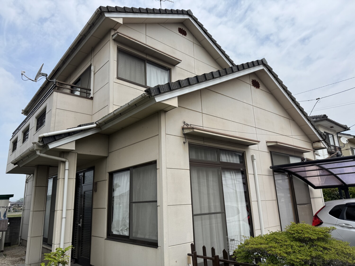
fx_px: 246
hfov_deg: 71.6
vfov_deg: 56.8
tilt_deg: +16.1
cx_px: 178
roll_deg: +2.2
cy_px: 133
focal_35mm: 24
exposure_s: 1/5348
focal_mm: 6.76
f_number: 1.78
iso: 80
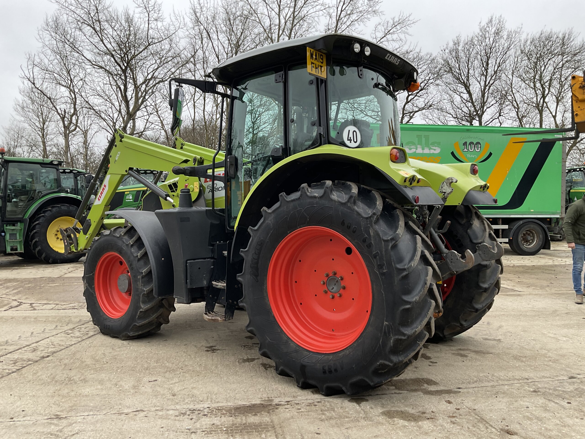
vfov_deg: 48.2
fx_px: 490
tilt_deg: +2.4
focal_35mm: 29
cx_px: 292
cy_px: 220
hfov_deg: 61.7
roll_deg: +3.2
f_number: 1.8
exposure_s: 1/167
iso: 16
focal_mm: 3
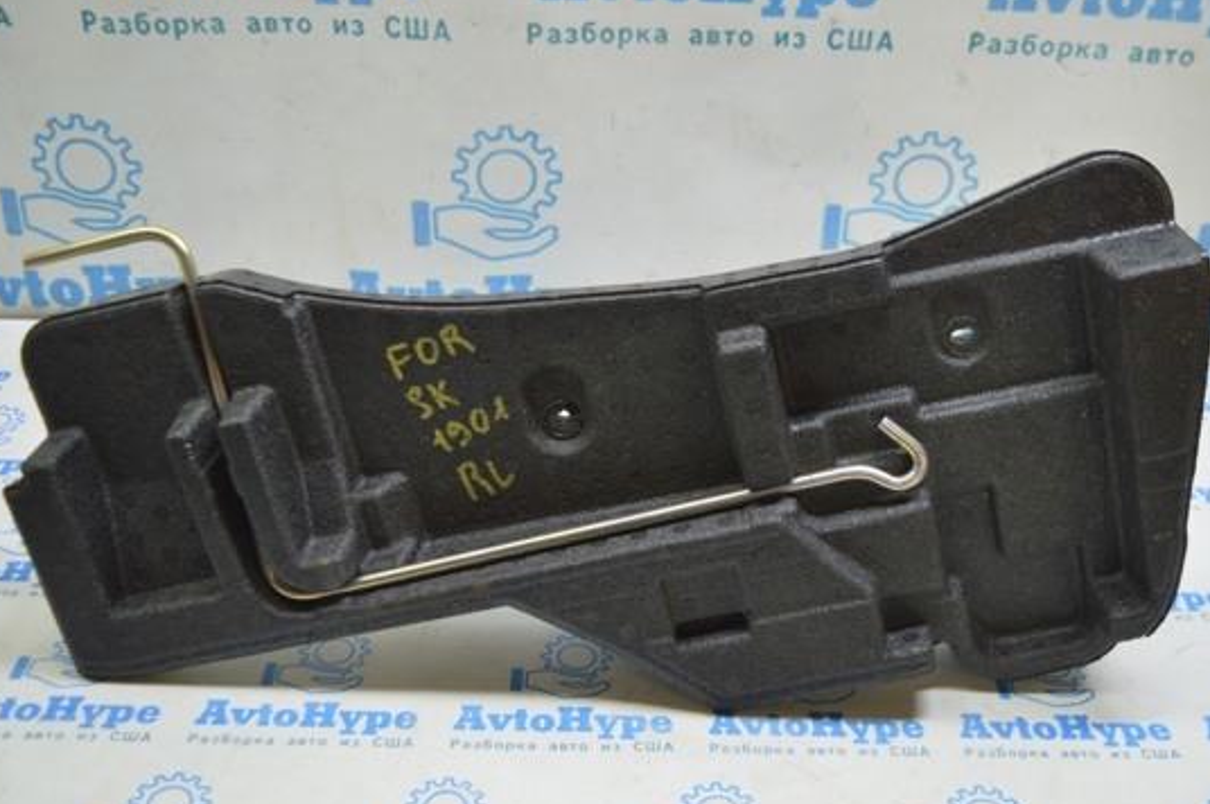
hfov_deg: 45.5
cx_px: 616
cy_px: 412
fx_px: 1444
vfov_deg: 31.1
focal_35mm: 43
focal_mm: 24
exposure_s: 1/40
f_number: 4
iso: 400
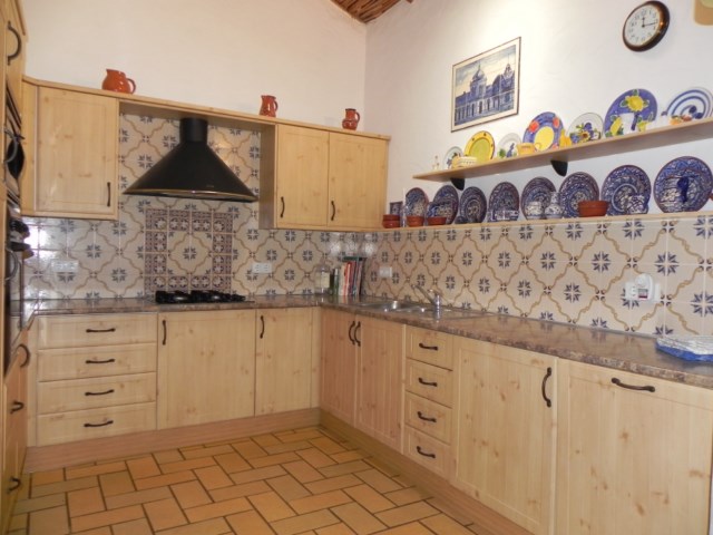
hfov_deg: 67.3
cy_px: 268
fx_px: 536
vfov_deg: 53.1
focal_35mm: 26
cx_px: 356
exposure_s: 1/30
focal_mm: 4.6
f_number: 2.8
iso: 200
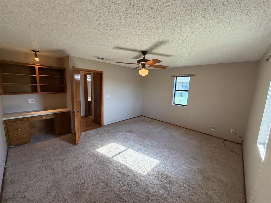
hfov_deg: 102.1
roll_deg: -1.5
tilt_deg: -9.6
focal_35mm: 14
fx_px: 110
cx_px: 136
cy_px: 102
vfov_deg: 85.7
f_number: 2.2
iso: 200
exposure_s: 1/120
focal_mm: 2.22
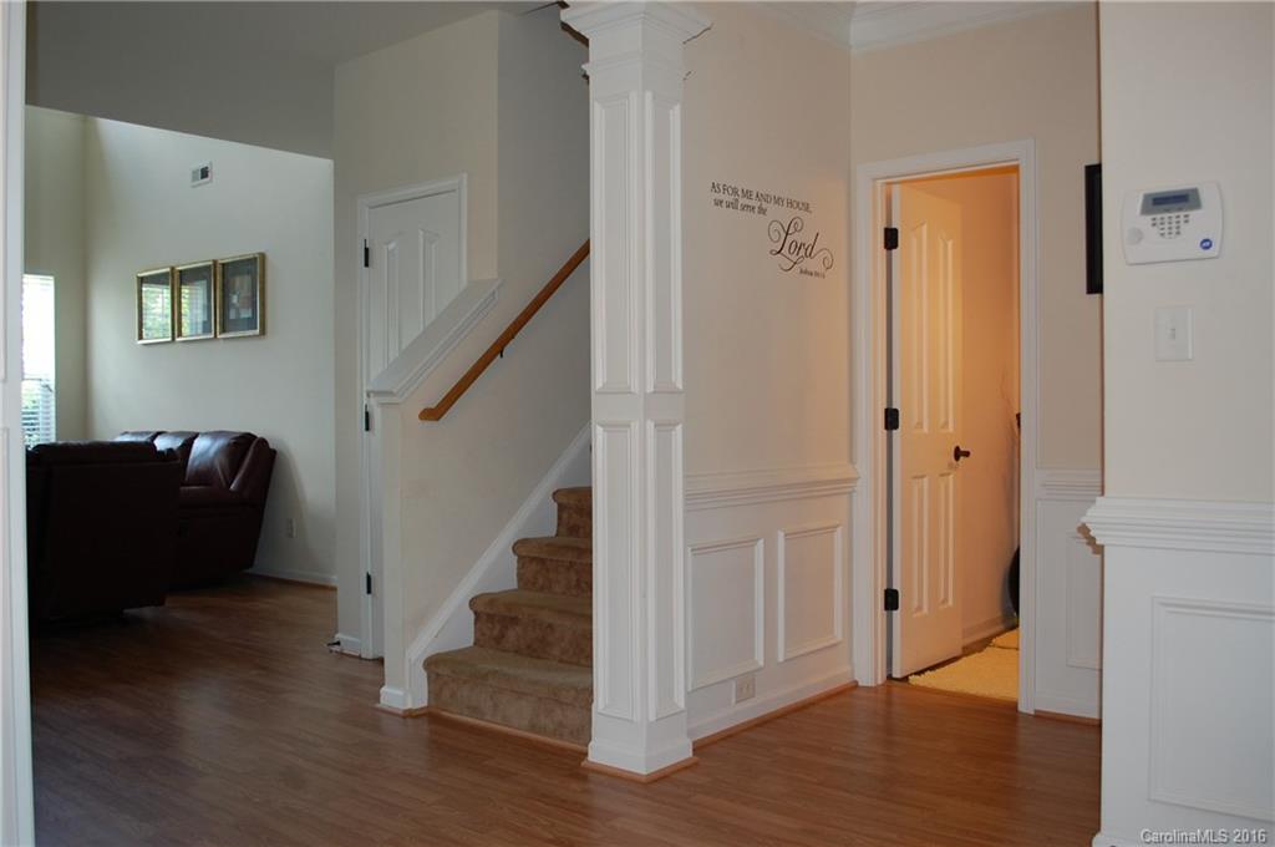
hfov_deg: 62.0
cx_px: 638
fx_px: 1061
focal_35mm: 30
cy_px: 424
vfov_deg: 43.5
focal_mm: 20
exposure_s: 1/60
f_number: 3.8
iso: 400
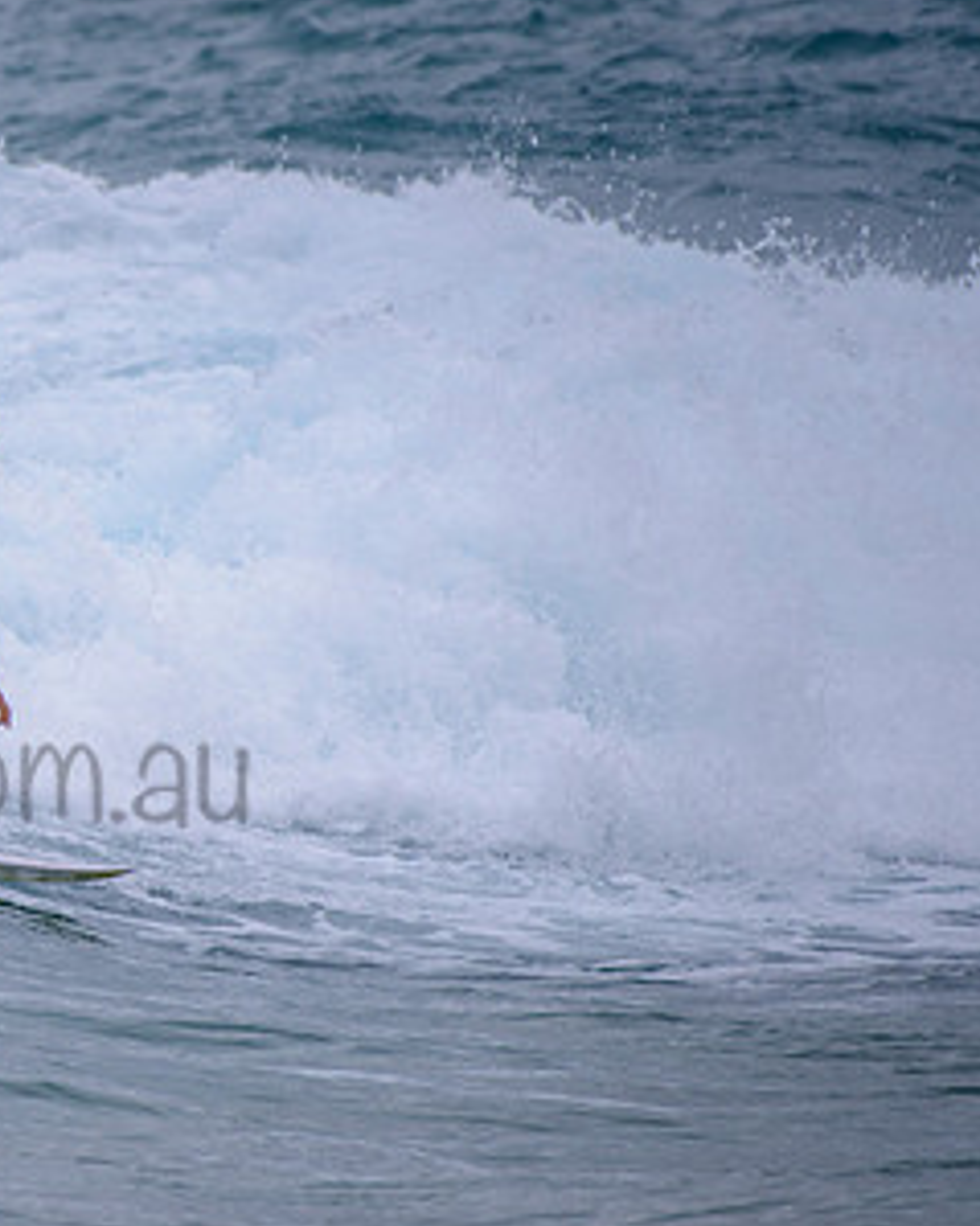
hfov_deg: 1.4
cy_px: 562
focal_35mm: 1118
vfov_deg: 1.7
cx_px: -294
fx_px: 40554
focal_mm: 500
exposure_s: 1/2000
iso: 140
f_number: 5.6
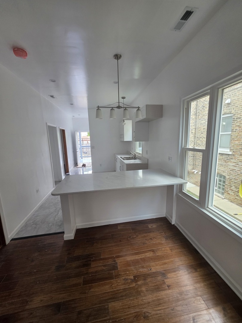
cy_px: 162
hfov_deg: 89.9
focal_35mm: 13
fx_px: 121
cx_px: 121
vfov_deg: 106.2
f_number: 1.9
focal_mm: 2.2
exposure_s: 1/120
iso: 125
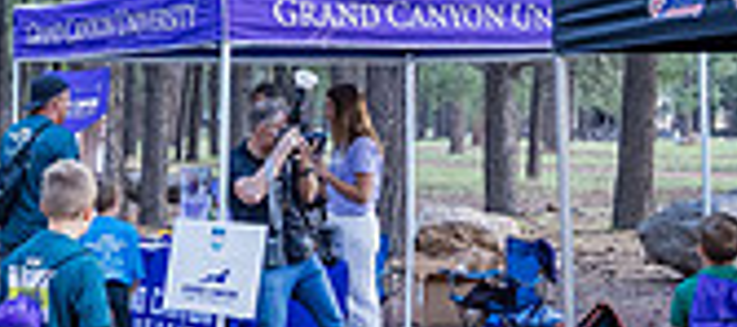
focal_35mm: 92
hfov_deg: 22.8
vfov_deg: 10.9
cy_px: 205
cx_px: -84
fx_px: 1714
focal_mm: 24
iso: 400
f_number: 3.2
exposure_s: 1/200
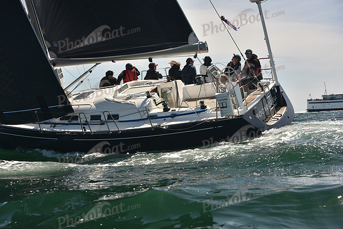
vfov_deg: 19.5
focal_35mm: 70
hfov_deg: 28.8
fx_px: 667
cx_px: 172
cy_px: 114
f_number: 5.6
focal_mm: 70
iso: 250
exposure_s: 1/640
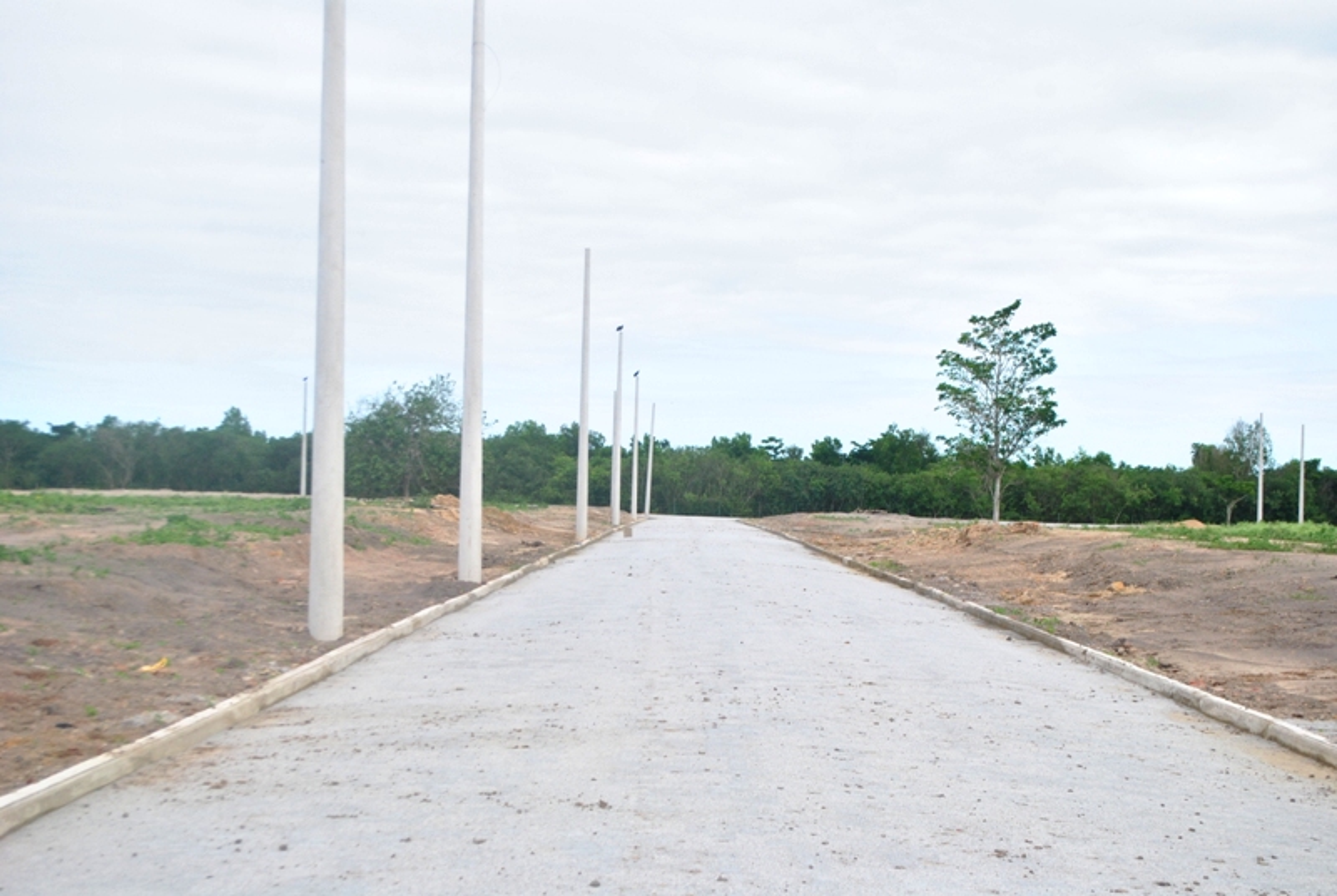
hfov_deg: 35.0
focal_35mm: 57
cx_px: 668
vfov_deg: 23.9
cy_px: 448
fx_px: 2120
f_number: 5.6
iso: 500
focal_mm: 38
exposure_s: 1/640
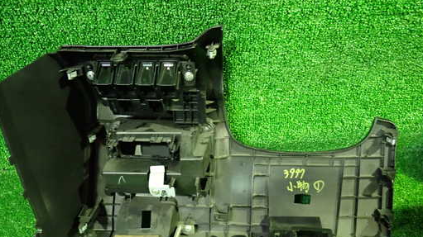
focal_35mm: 32
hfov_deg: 60.9
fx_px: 359
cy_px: 164
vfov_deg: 36.2
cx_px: 193
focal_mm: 4.5
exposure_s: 1/20
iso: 800
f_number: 2
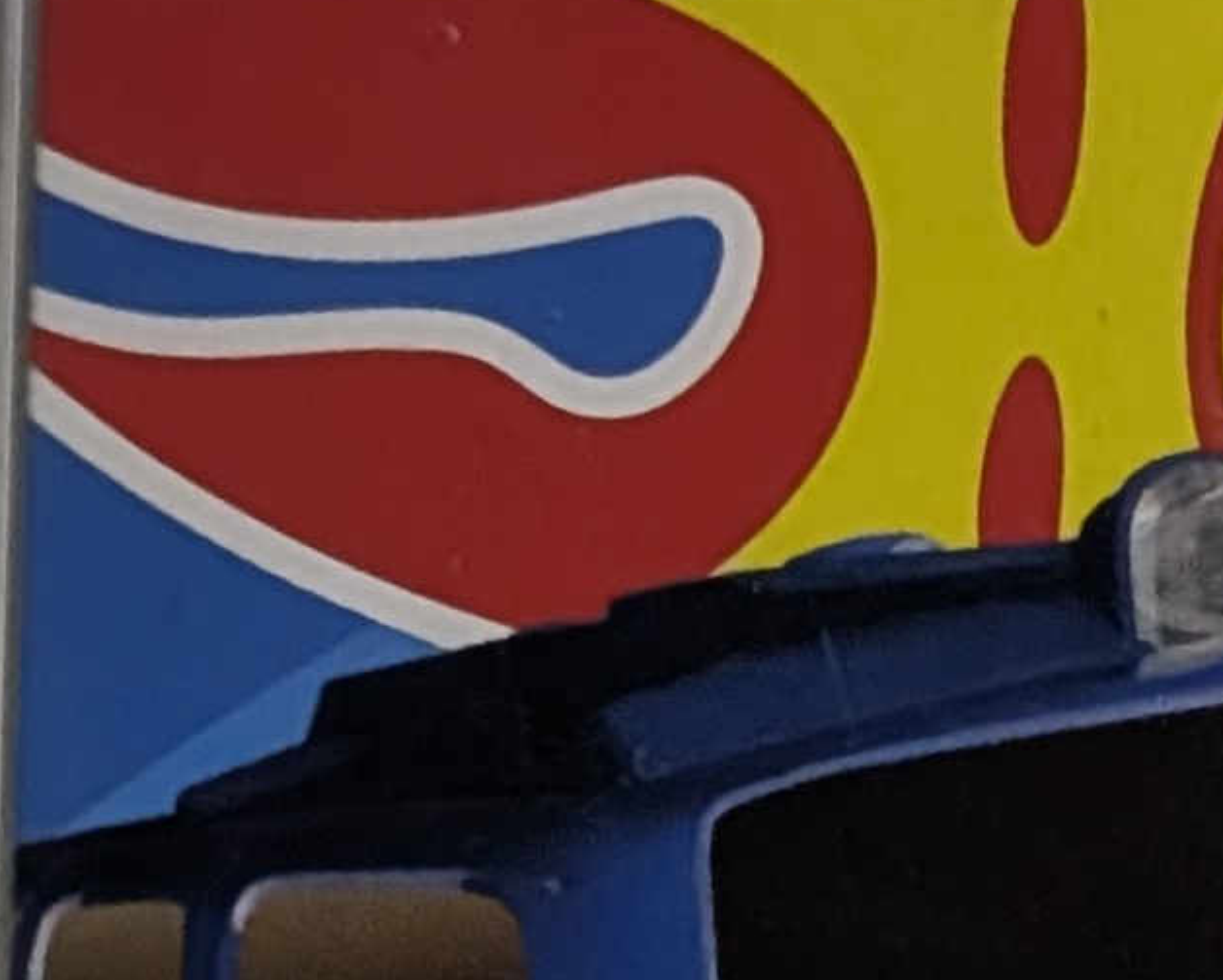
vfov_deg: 4.9
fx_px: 11262
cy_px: 1498
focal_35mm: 311
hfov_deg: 6.1
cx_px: 1922
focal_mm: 6.9
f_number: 1.68
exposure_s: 1/225
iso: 721
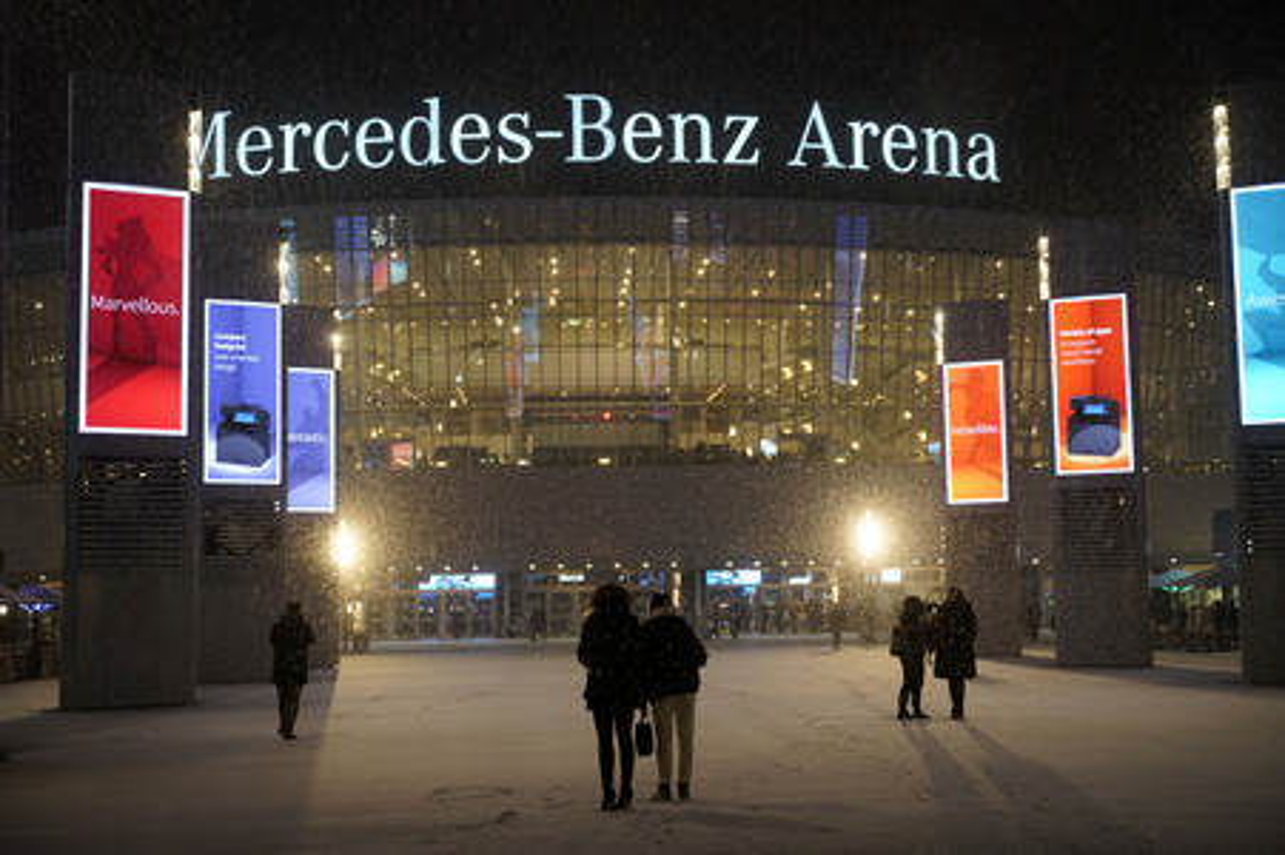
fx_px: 1783
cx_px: 642
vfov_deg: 27.0
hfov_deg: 39.6
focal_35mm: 50
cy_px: 428
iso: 640
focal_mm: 50
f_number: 2.8
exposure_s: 1/50
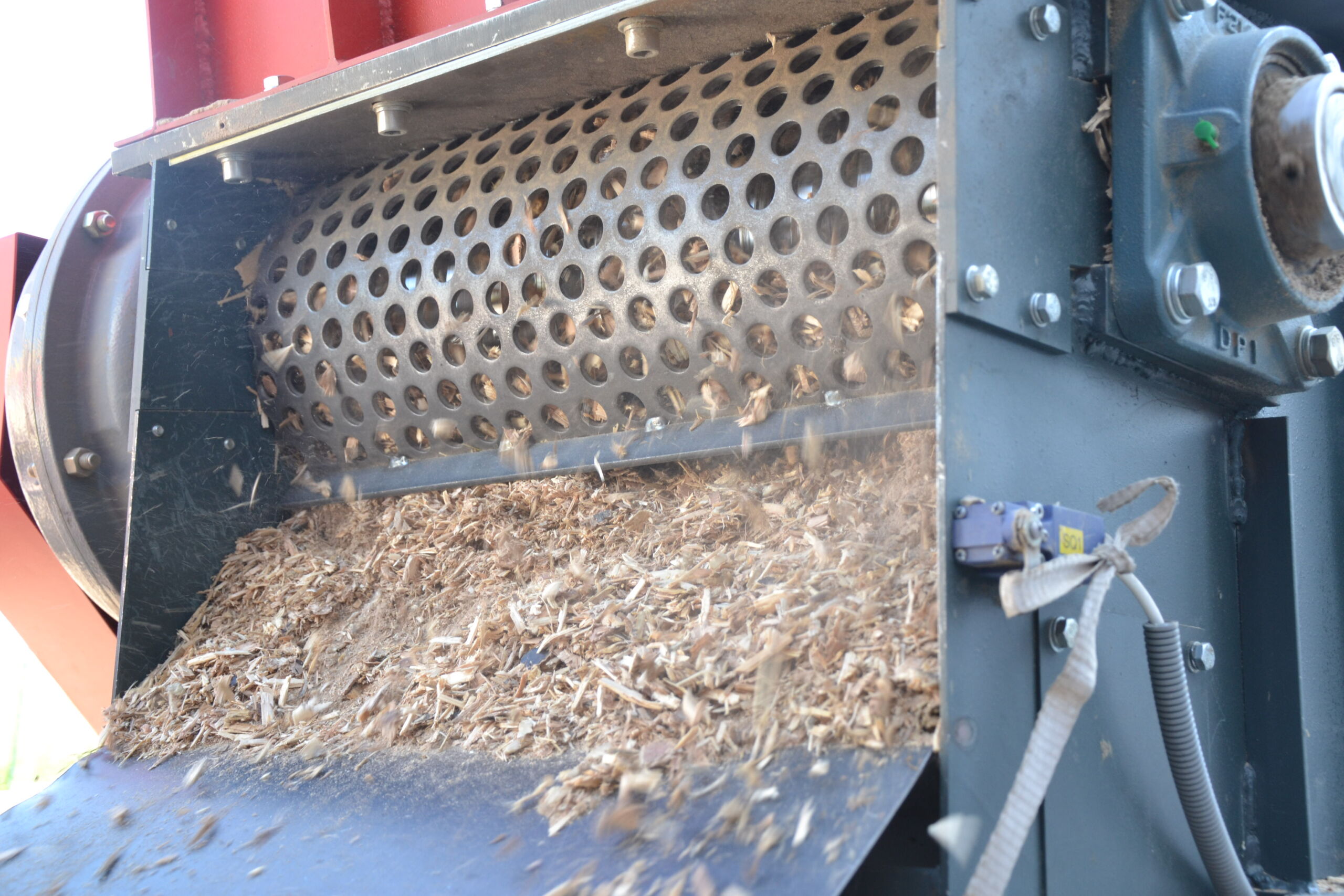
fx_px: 1904
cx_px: 672
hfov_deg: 38.9
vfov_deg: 26.5
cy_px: 448
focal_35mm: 51
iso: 400
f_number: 5
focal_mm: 34
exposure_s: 1/100
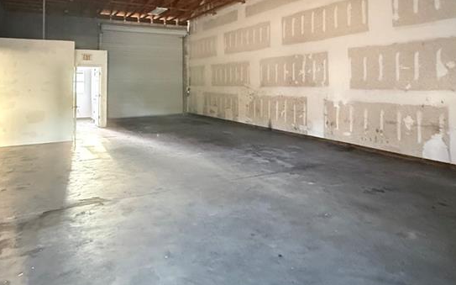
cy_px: 64
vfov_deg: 42.8
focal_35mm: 28
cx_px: 238
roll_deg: +0.2
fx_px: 348
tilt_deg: +2.3
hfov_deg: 66.5
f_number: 2.2
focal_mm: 2.22
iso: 1250
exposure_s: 1/60
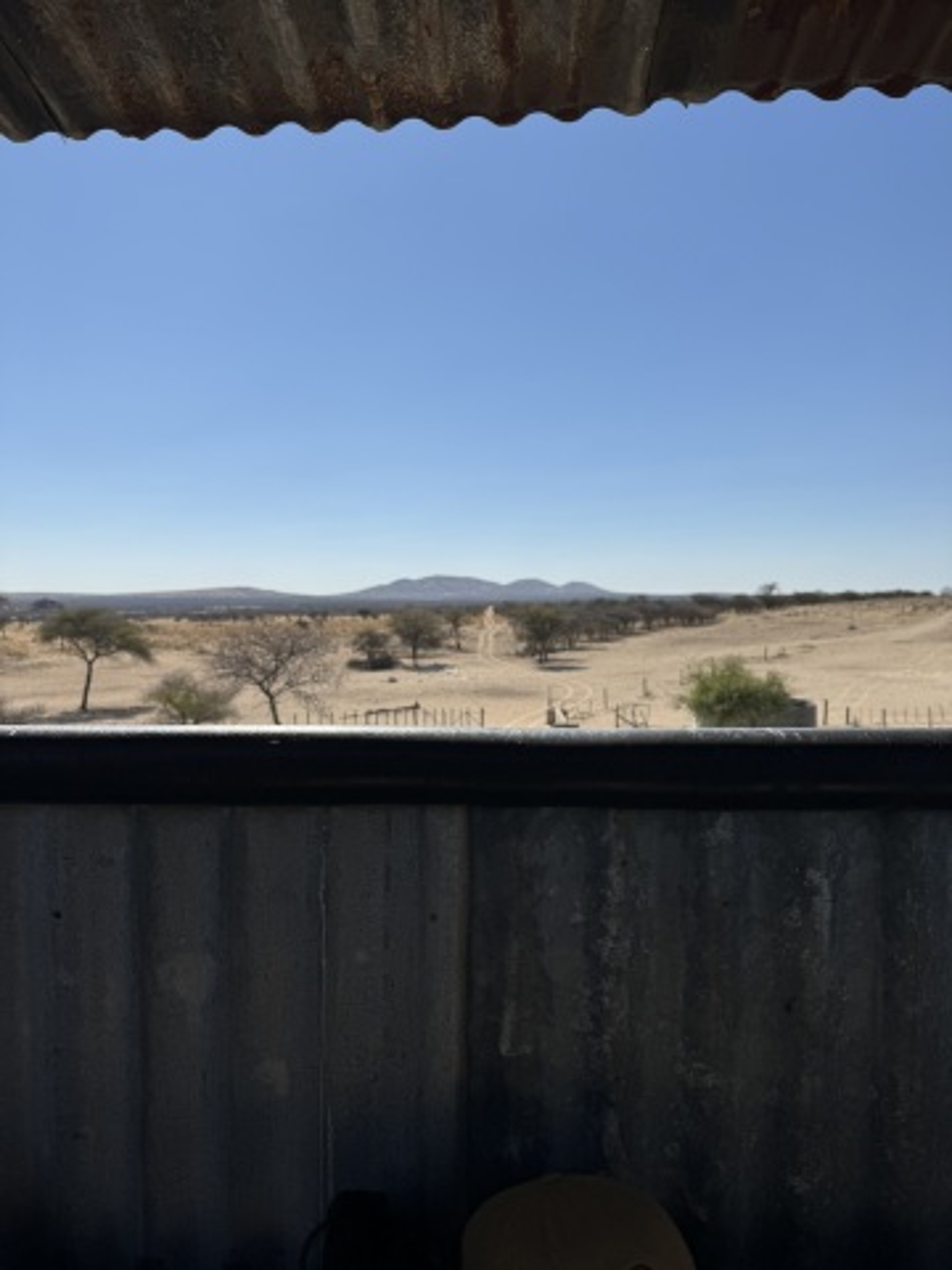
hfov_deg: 56.8
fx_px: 880
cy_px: 635
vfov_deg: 71.6
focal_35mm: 24
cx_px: 476
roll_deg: +0.3
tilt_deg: -1.2
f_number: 1.78
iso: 80
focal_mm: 6.76
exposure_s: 1/7092
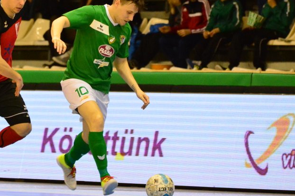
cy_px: 65
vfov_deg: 2.4
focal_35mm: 579
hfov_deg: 3.6
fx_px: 4735
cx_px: 59
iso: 6400
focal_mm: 240
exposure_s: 1/400
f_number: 5.3
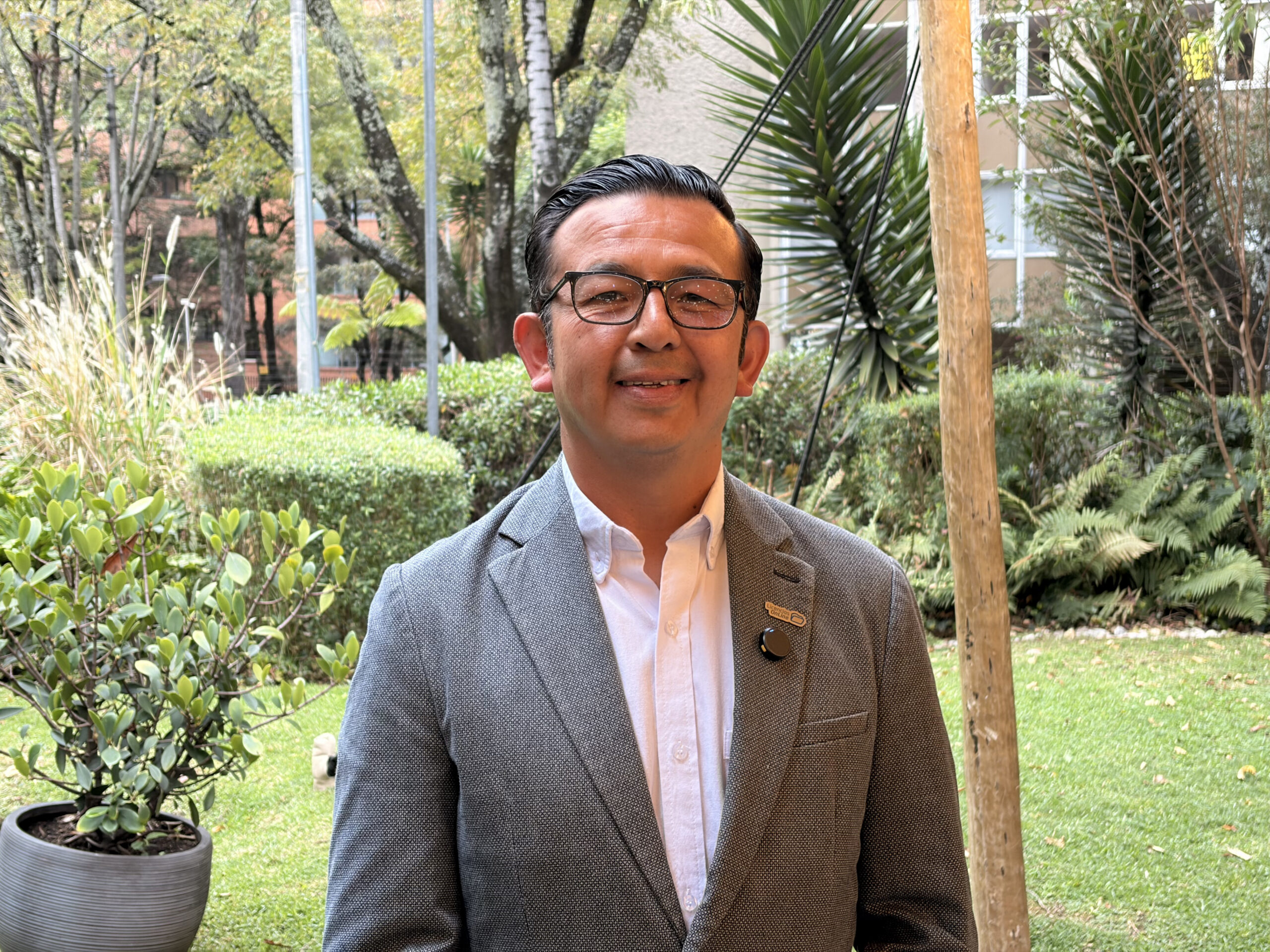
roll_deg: +1.2
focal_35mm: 52
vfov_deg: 28.0
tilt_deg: -4.7
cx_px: 635
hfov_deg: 36.8
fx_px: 1908
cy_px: 476
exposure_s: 1/60
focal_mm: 5.96
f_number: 1.6
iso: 100
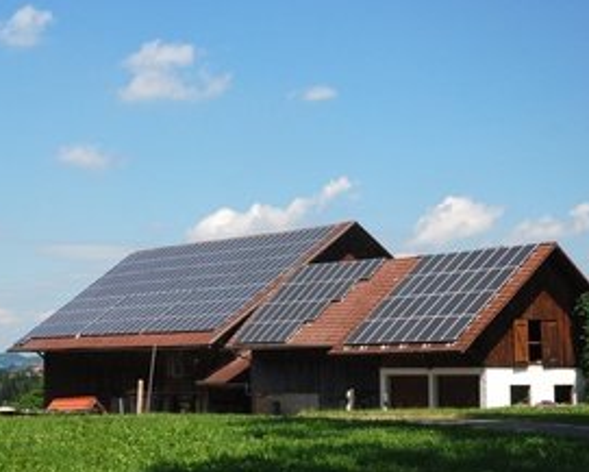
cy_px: 234
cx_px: 181
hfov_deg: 21.6
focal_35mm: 88
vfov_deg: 17.5
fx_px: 1535
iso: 400
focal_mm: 40
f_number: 6.7
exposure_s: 1/2000
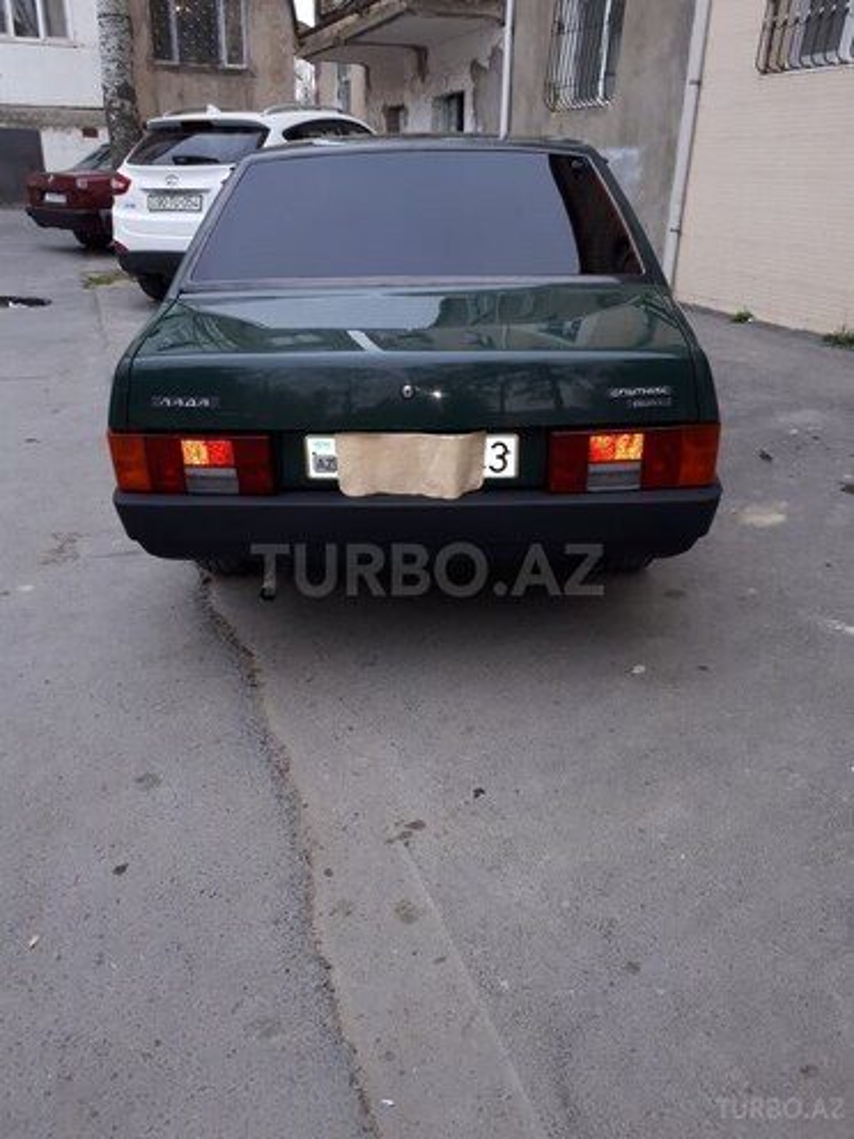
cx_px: 427
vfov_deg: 65.3
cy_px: 570
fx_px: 888
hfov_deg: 51.4
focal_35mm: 27
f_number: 1.9
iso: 50
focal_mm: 3.6
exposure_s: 1/100
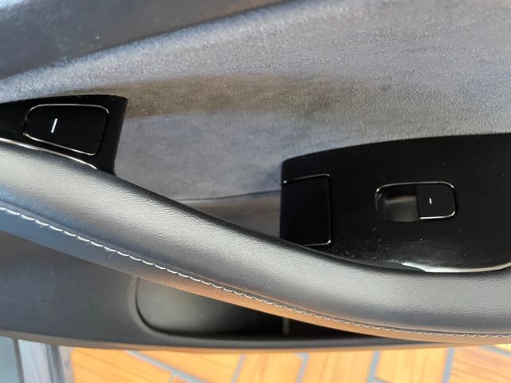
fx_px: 384
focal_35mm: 26
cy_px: 192
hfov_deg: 67.3
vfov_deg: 53.1
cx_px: 256
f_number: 1.6
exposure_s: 1/40
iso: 500
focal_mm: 4.2
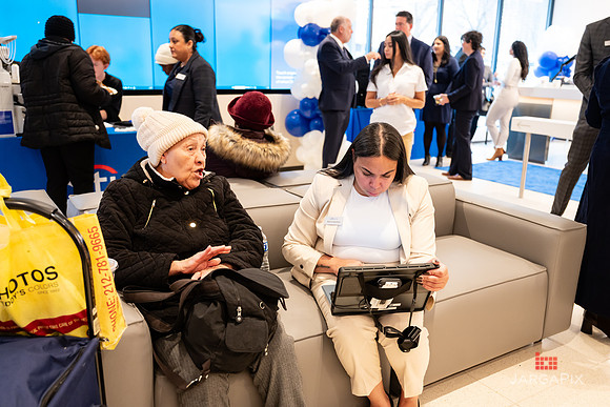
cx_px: 305
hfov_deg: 59.0
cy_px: 204
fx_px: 539
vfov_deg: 41.4
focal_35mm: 32
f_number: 3.2
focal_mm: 30.5
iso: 1000
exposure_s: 1/160
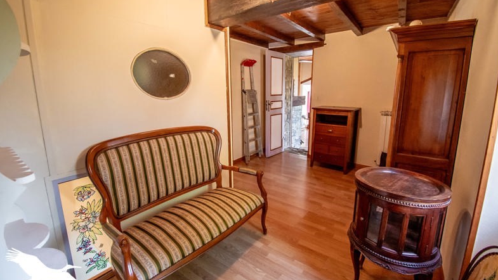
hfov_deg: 99.4
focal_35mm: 16
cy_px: 133
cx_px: 250
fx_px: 211
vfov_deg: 67.1
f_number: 5
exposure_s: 1/40
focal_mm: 10
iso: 2000
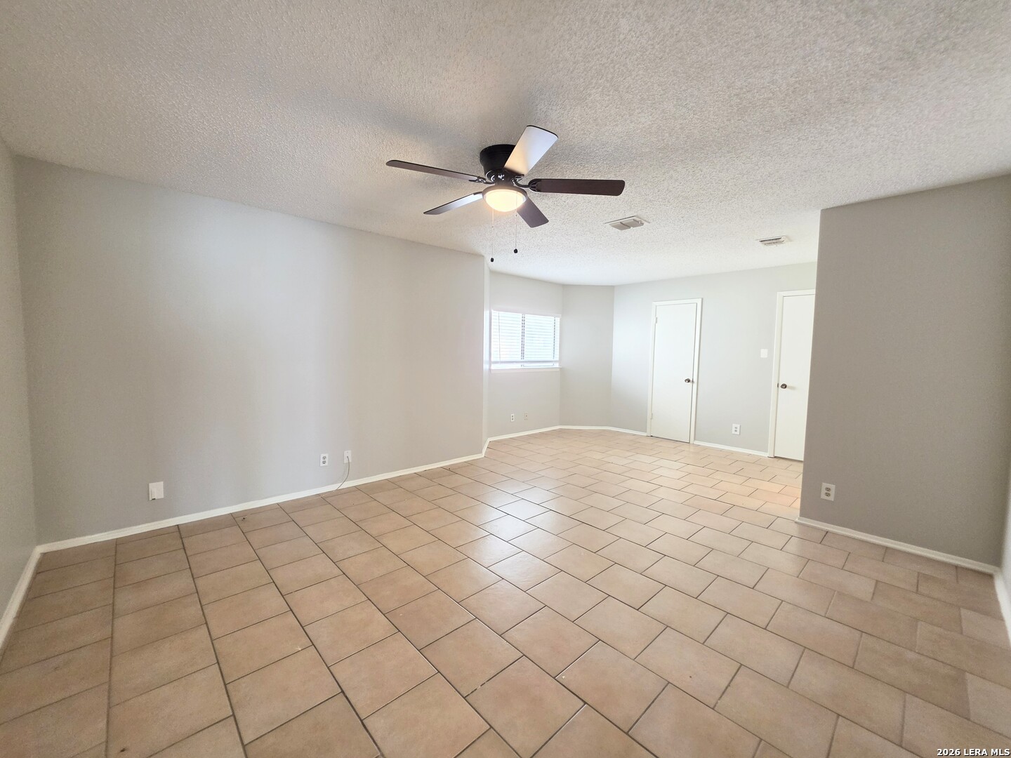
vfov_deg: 89.9
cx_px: 506
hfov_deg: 106.2
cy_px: 379
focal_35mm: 13
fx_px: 380
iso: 160
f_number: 1.9
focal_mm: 2.2
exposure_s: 1/60
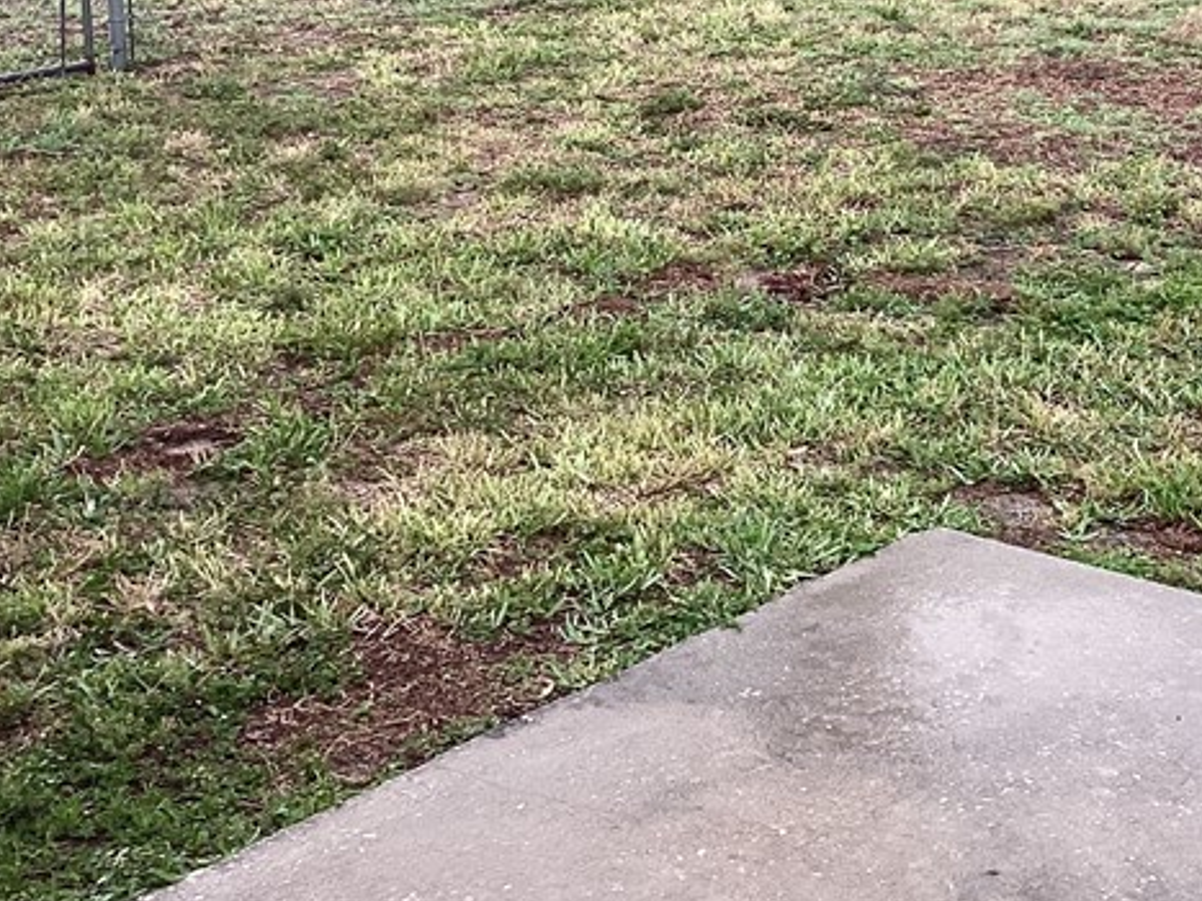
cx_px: 690
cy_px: 180
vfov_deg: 21.3
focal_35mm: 68
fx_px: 2361
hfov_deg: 28.5
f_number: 2.4
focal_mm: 3.3
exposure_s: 1/60
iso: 64
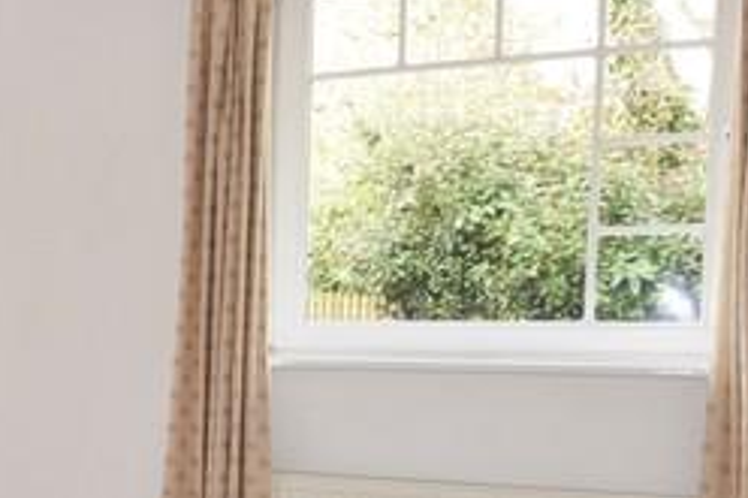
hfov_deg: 27.4
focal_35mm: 62
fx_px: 1287
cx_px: -211
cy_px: 367
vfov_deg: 21.7
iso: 720
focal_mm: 10
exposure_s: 1/125
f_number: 5.6
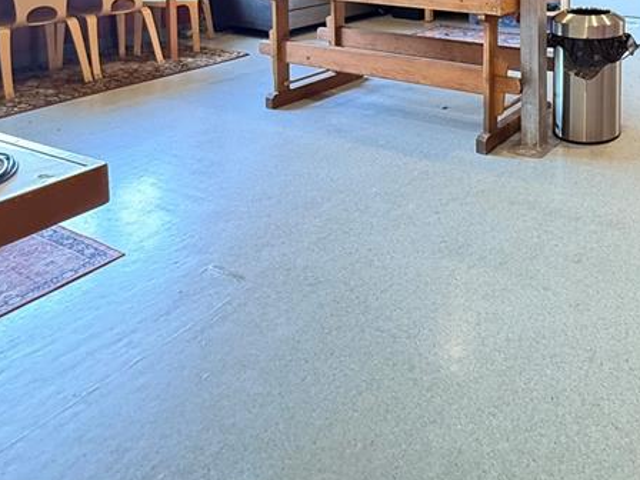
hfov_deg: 50.9
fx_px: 592
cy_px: -53
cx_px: 566
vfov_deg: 36.9
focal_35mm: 32
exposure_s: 1/60
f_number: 2.2
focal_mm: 2.22
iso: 640
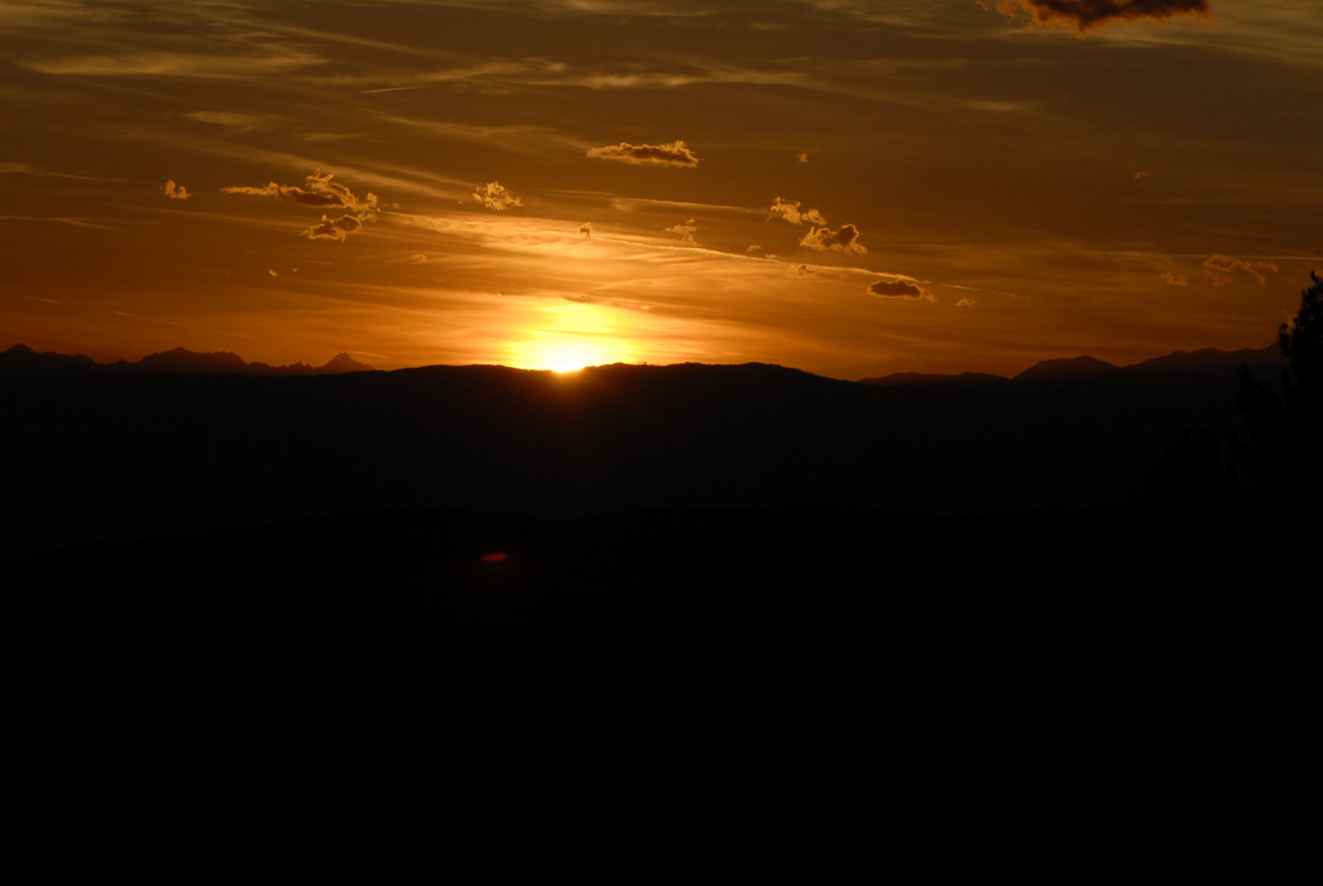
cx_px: 549
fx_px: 6476
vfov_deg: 7.8
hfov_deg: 11.7
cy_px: 369
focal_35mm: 176
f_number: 10
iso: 100
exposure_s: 1/640
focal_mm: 70
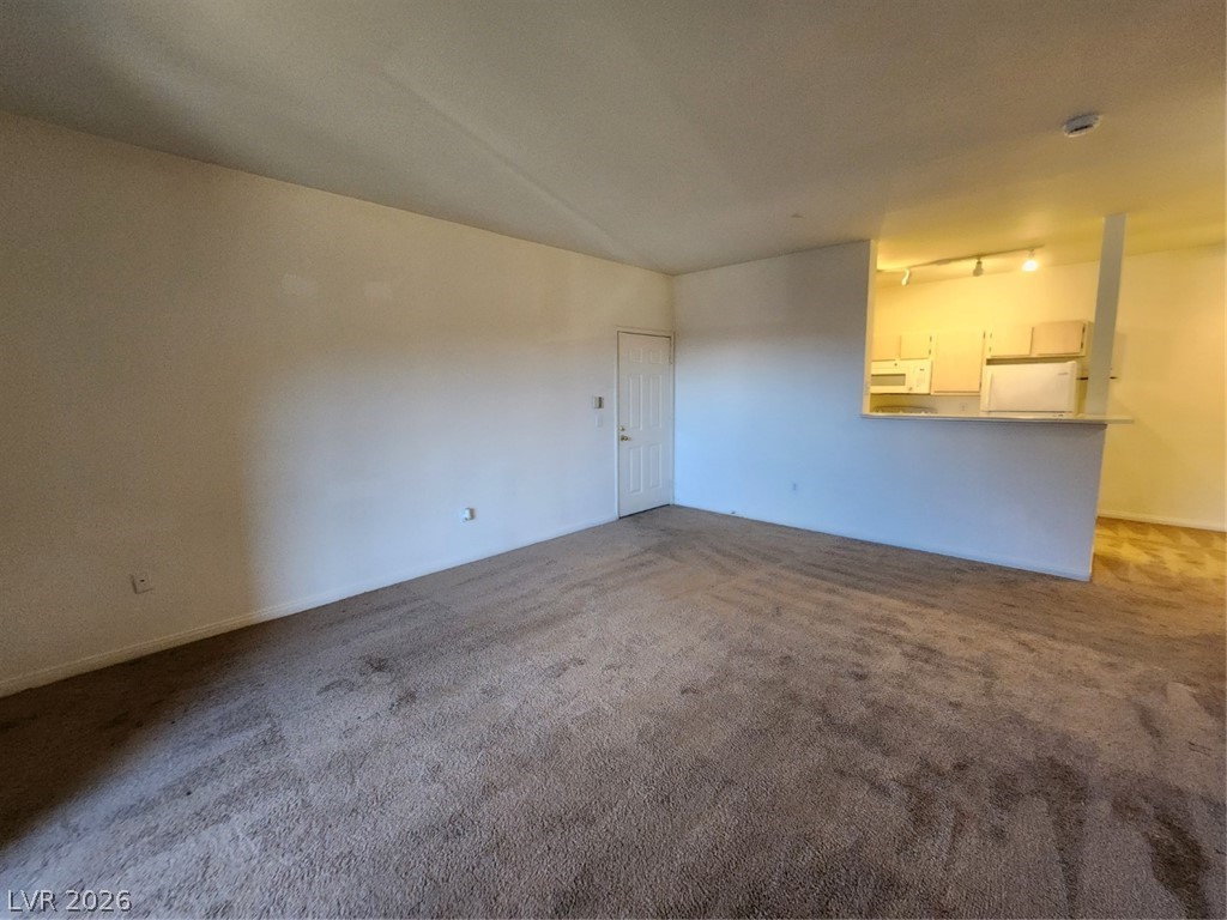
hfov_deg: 106.2
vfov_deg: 89.9
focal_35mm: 13
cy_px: 460
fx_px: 461
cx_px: 614
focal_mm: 2.2
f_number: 2.2
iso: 250
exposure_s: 1/60
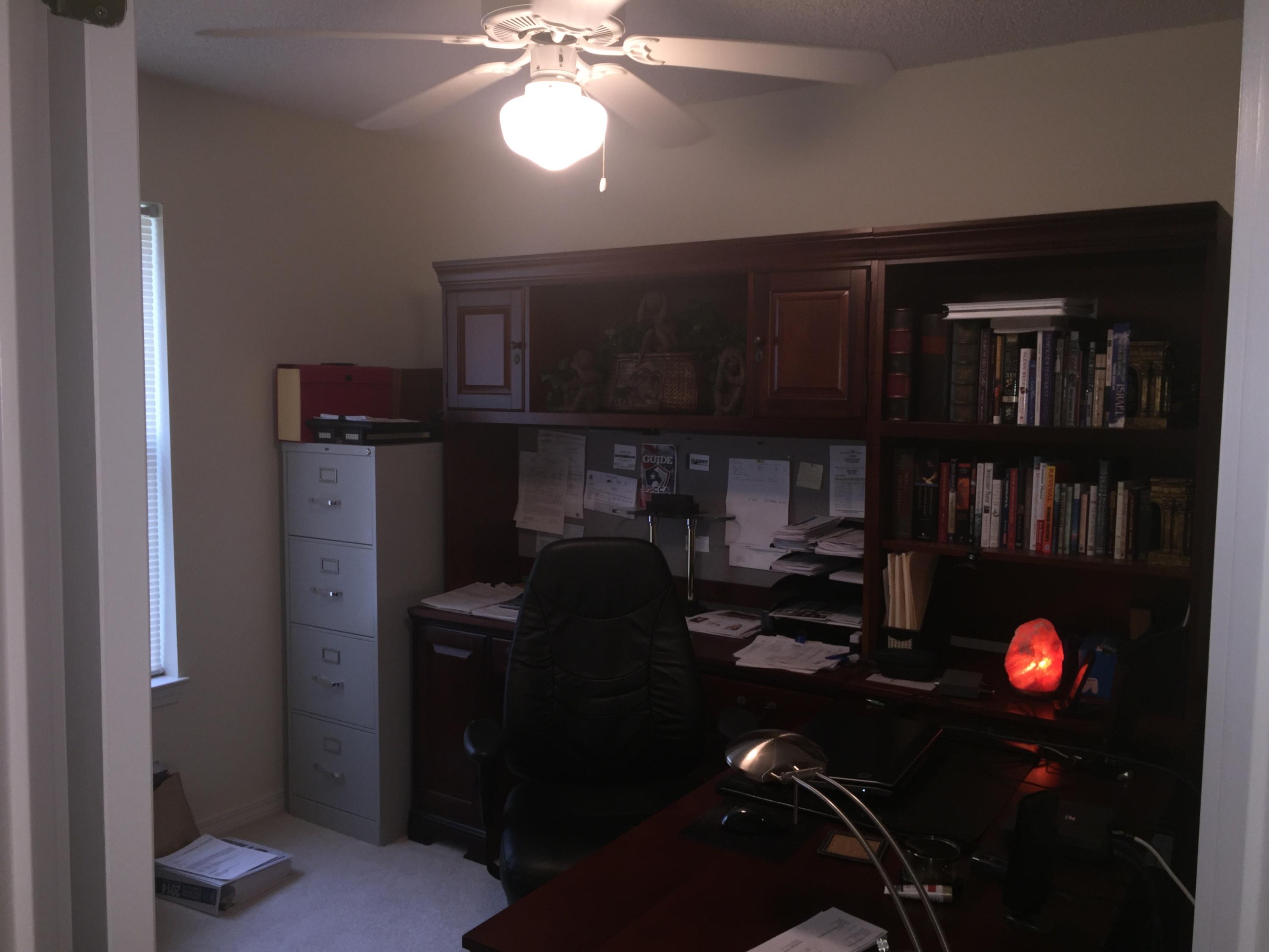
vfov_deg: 48.2
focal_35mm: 29
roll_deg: -1.5
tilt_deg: -5.6
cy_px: 476
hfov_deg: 61.7
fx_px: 1063
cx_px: 634
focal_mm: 4.15
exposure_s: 1/30
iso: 32
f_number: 2.2
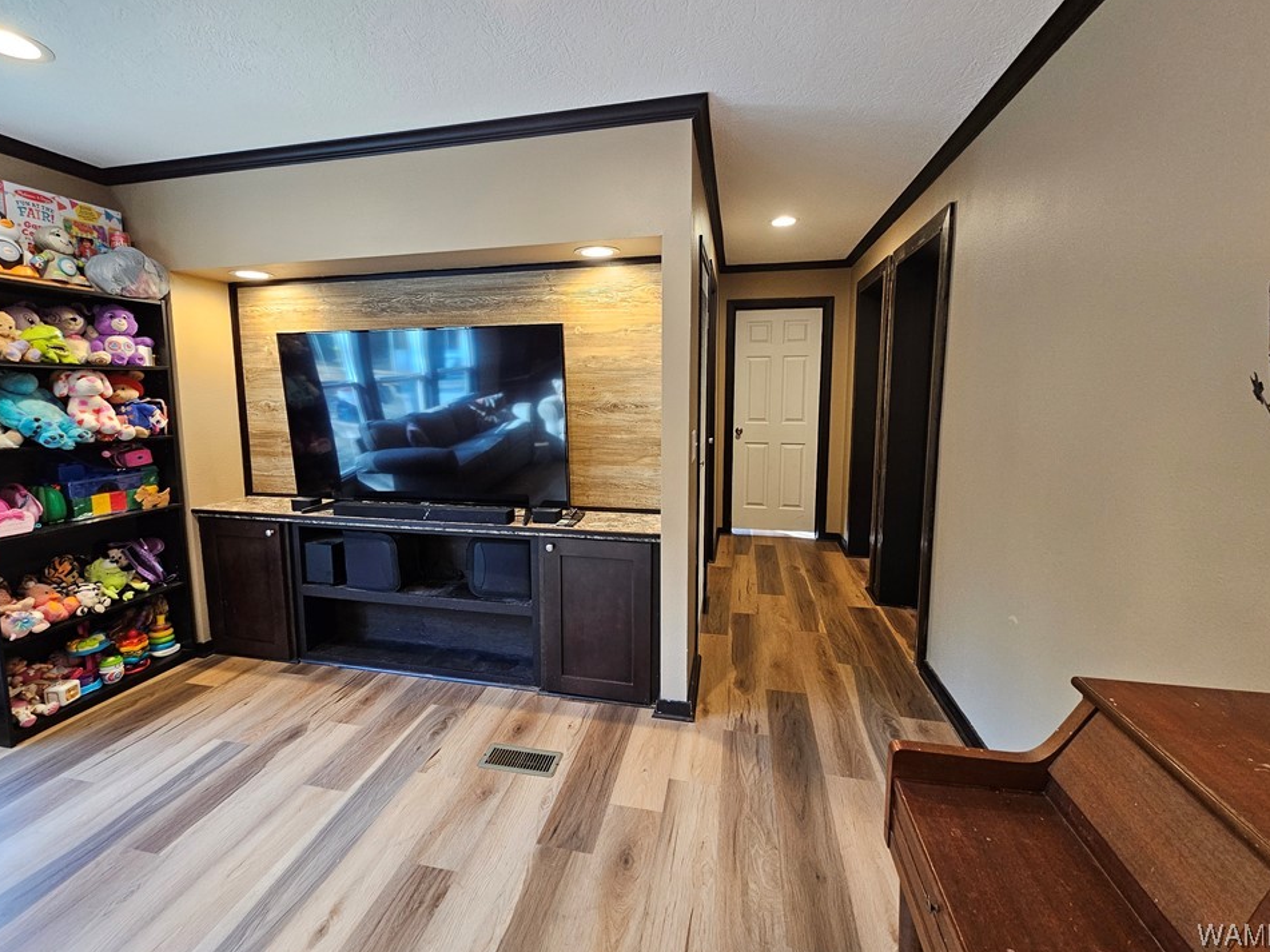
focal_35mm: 14
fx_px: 514
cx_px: 624
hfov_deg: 102.1
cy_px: 453
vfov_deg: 85.6
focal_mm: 2.2
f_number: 2.2
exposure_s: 1/60
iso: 320
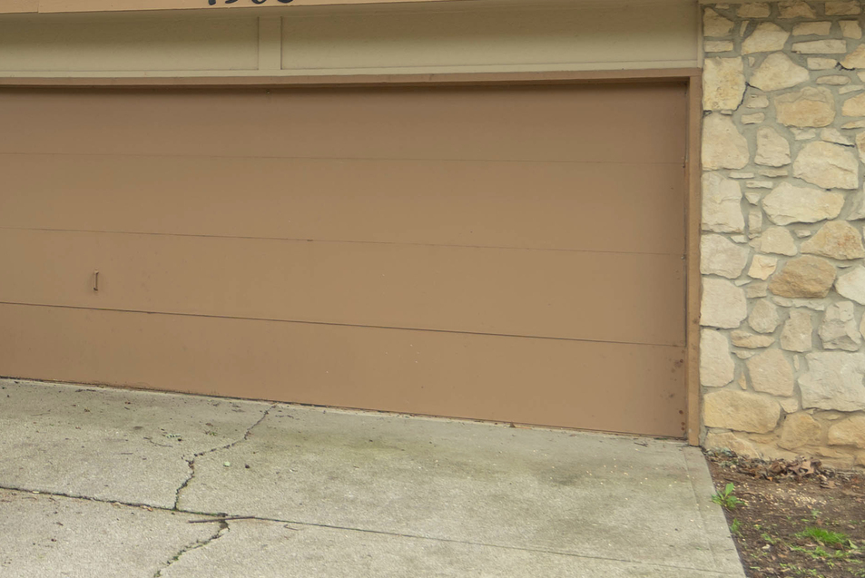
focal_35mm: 58
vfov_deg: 23.0
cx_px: -113
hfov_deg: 30.4
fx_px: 1395
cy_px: 88
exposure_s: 1/40
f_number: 4.5
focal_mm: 18
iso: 64
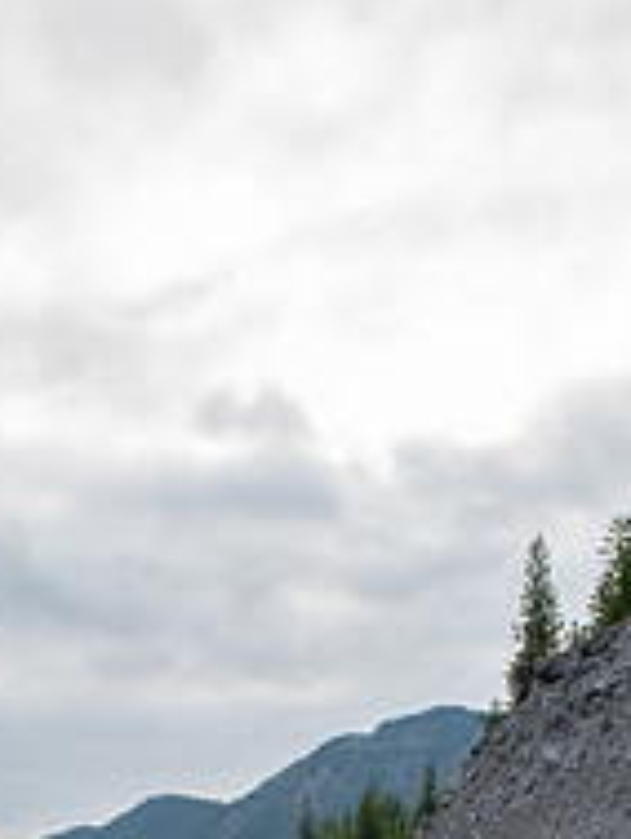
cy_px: 950
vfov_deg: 30.7
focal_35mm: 55
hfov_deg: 26.6
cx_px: 316
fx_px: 1335
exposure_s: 1/20
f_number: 8
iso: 400
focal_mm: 16.5
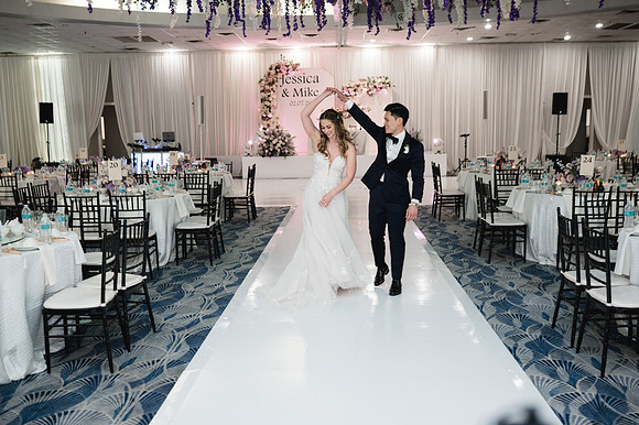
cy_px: 212
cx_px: 320
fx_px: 628
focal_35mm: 35
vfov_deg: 37.4
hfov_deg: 54.0
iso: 2000
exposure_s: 1/200
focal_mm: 35
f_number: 3.2
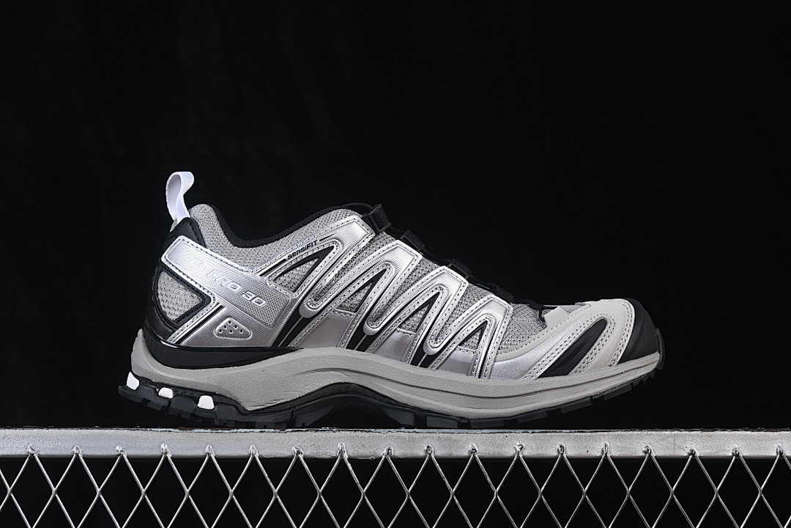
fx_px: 1648
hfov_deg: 27.0
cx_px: 396
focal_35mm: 75
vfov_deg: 18.2
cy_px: 264
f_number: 8
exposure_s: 1/80
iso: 160
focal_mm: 50
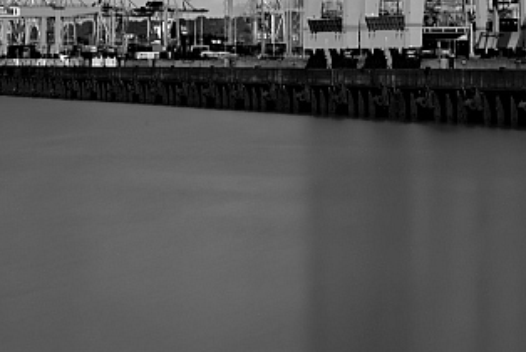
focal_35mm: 150
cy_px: -201
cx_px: 427
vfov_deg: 8.9
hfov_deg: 13.6
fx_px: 2194
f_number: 14
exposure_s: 330
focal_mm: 46
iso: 100
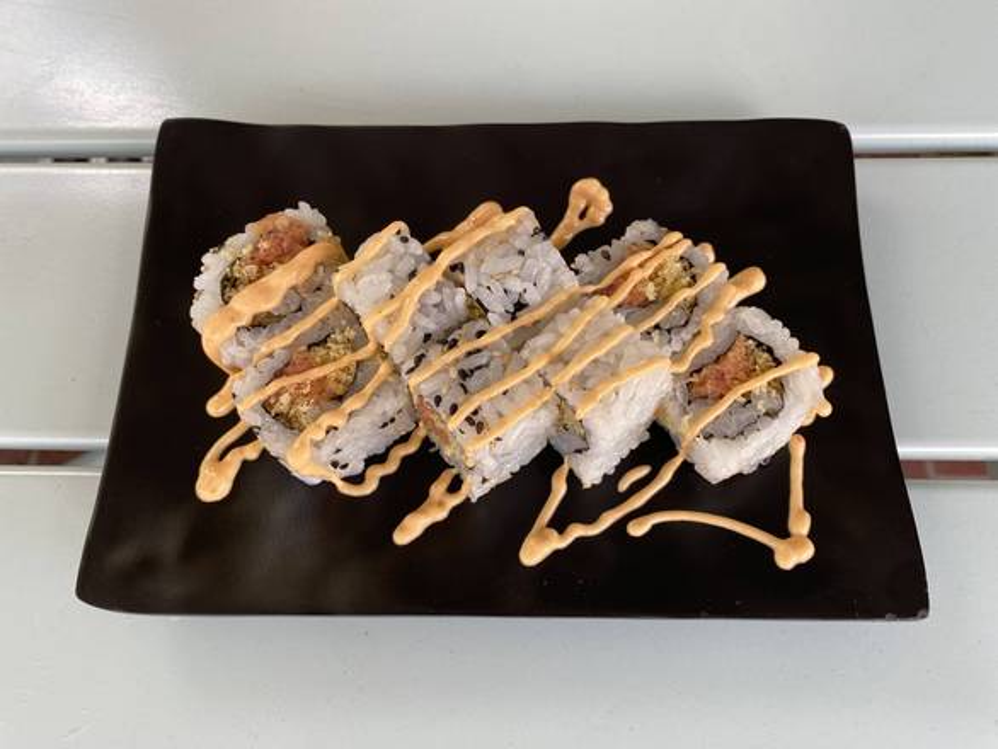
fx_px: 750
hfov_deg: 67.3
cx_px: 499
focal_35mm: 26
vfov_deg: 53.1
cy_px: 374
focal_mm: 4.25
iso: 32
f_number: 1.8
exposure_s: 1/122
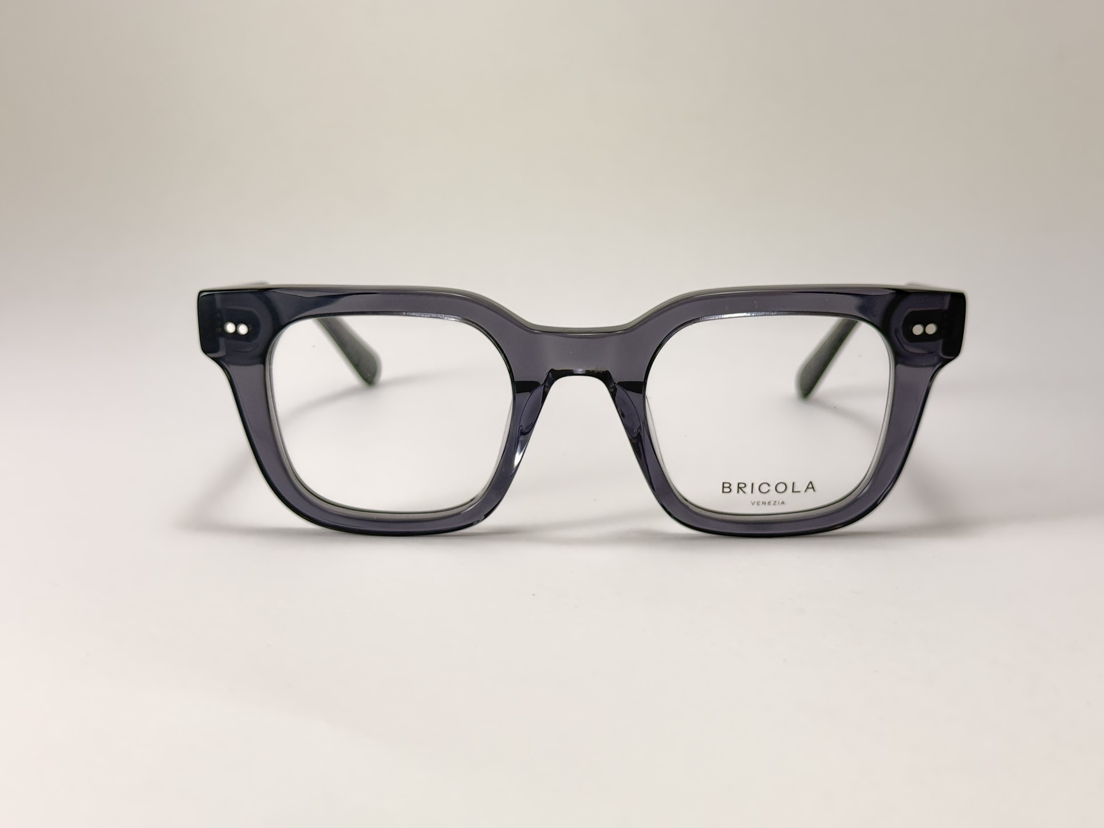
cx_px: 582
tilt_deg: -8.7
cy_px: 393
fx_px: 1627
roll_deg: -0.2
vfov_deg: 28.6
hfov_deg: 37.5
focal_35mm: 51
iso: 50
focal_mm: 6.76
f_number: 1.78
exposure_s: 1/100
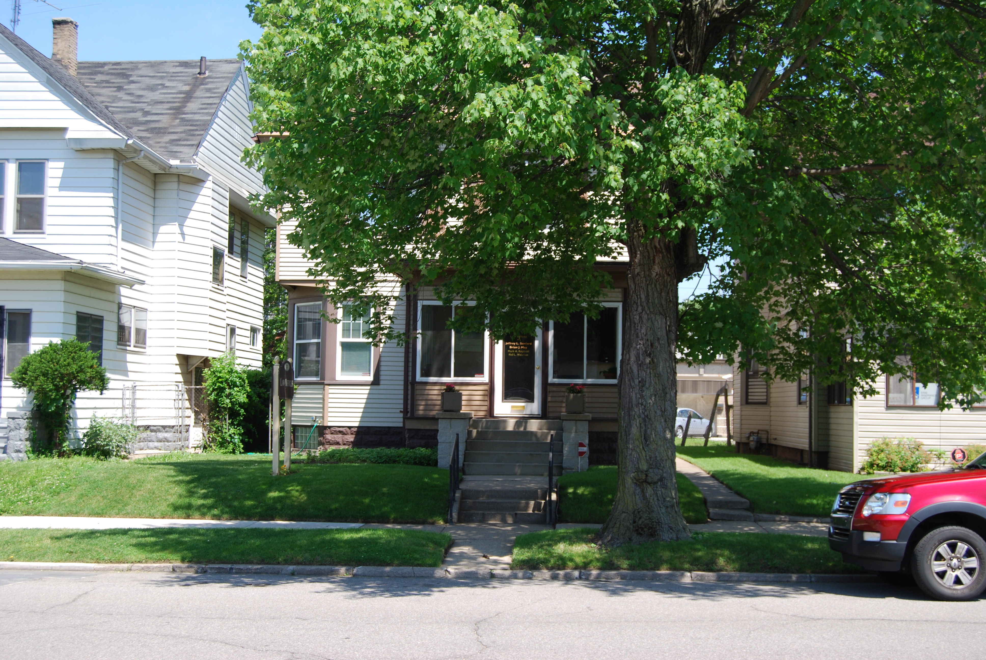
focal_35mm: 45
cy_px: 330
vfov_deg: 29.9
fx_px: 1234
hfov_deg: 43.6
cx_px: 493
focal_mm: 30
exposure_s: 1/160
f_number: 6.3
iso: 100
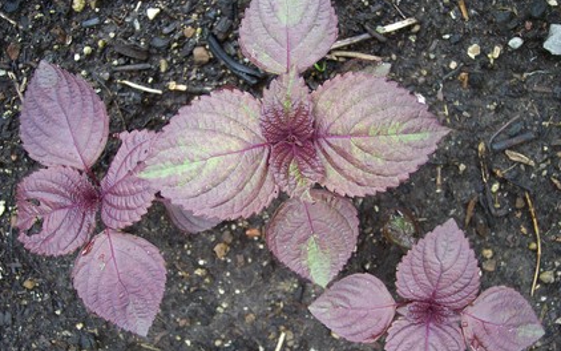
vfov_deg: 30.5
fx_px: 642
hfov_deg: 47.2
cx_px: 282
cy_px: 193
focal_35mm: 42
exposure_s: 1/60
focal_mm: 8
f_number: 2.8
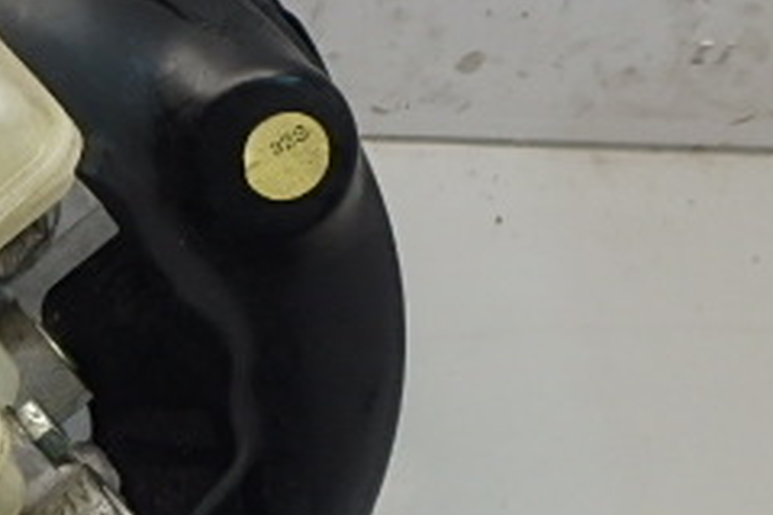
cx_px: -132
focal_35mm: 86
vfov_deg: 15.9
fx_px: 1846
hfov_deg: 22.0
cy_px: 251
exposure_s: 1/40
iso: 200
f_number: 4.7
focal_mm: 5.6
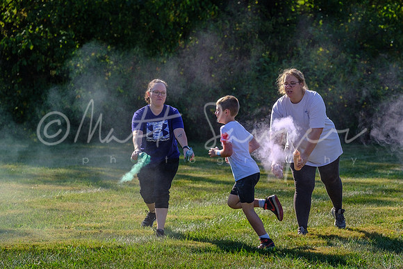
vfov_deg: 8.4
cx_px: 273
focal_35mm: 164
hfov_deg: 12.5
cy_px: 134
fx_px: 1833
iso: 200
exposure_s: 1/2500
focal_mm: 80.4
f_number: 2.8
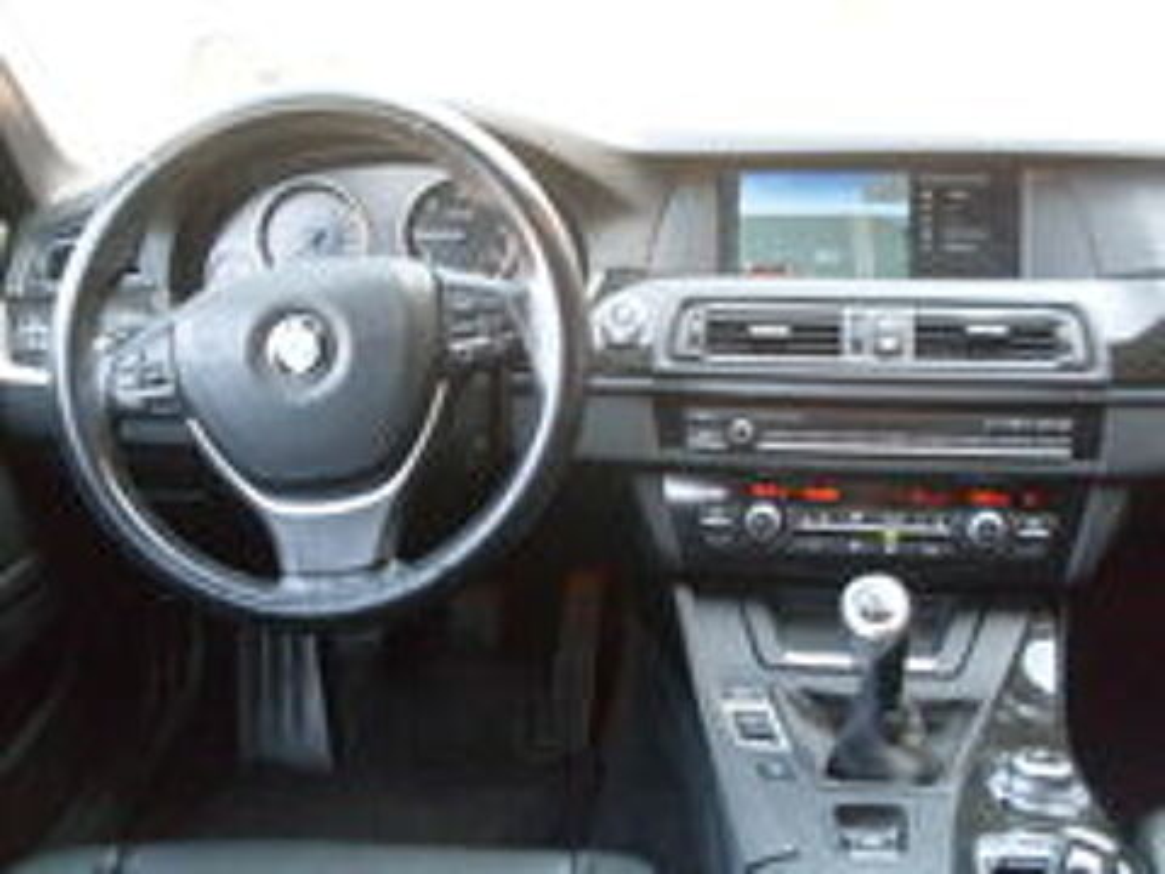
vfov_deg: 37.7
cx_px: 582
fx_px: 1279
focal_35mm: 38
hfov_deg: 49.0
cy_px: 437
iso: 200
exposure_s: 1/30
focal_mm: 6.3
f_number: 2.8
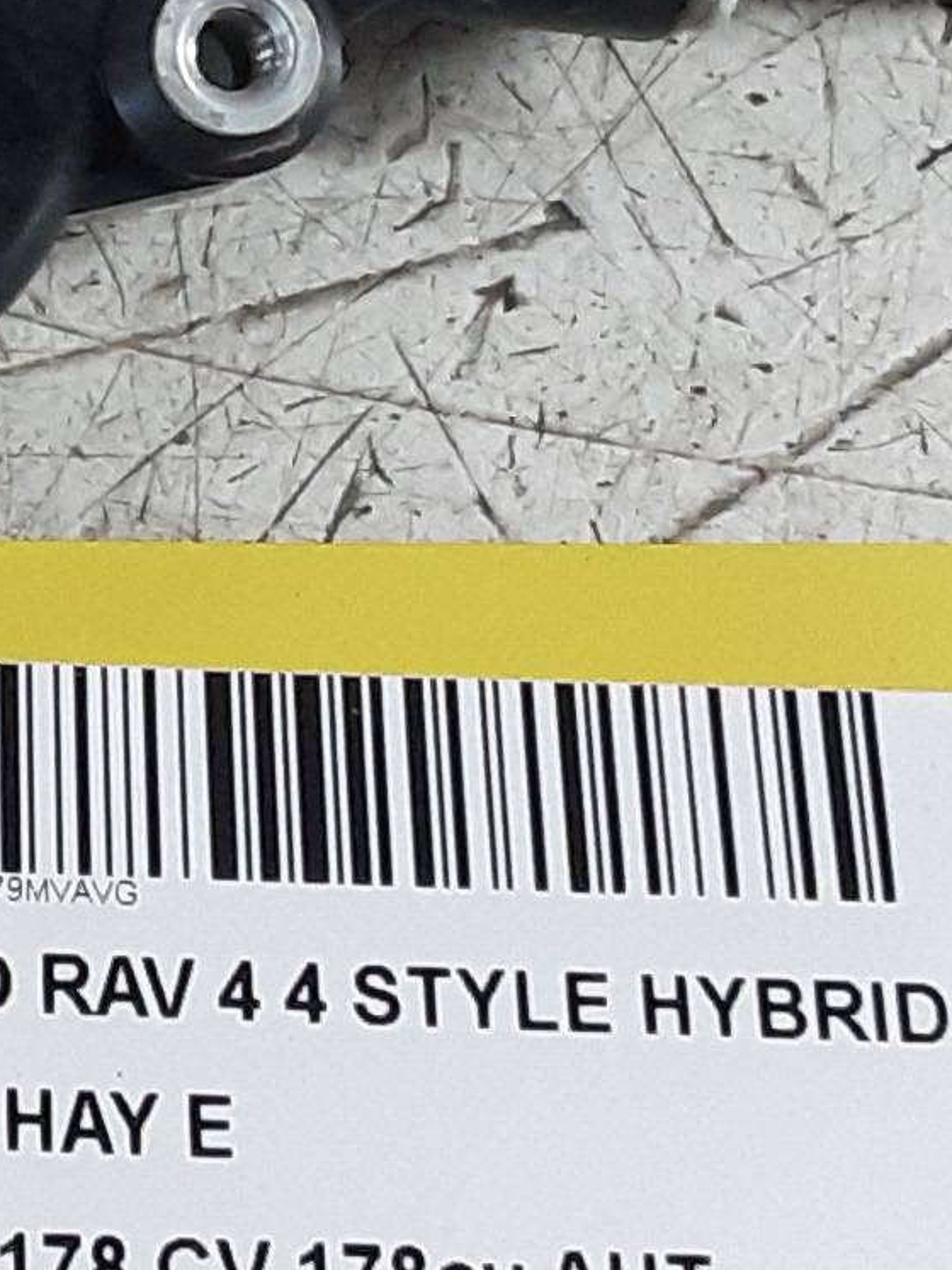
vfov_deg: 16.4
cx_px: -269
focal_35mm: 118
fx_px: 4328
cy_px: 19
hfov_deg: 12.2
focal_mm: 2.91
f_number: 1.9
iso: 125
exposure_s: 1/50
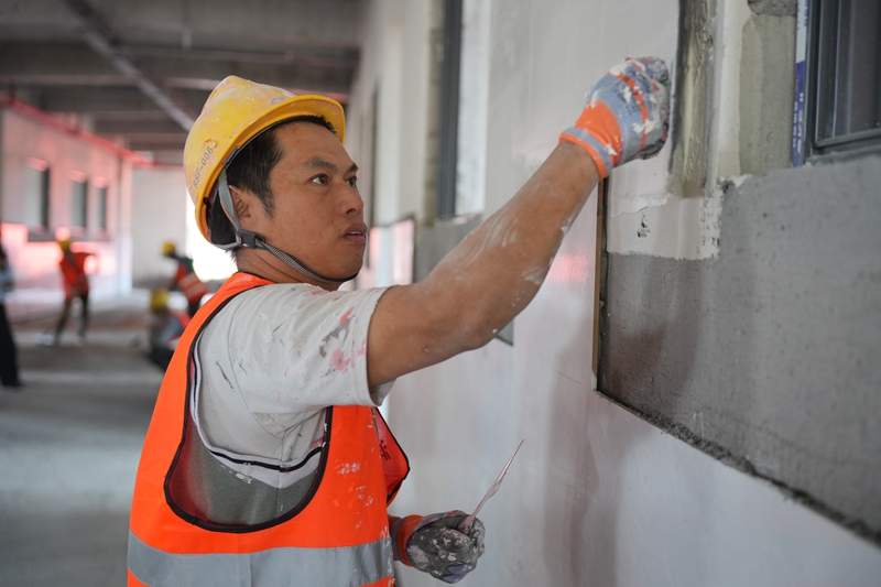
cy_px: 294
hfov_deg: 45.7
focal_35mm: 43
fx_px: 1045
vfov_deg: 31.4
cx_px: 440
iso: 800
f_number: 2.8
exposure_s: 1/125
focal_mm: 42.7
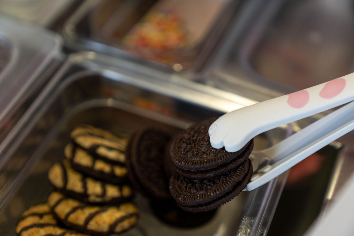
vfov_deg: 19.5
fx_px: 688
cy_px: 118
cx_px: 177
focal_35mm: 70
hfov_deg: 28.8
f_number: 2.8
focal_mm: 70
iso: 500
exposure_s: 1/400
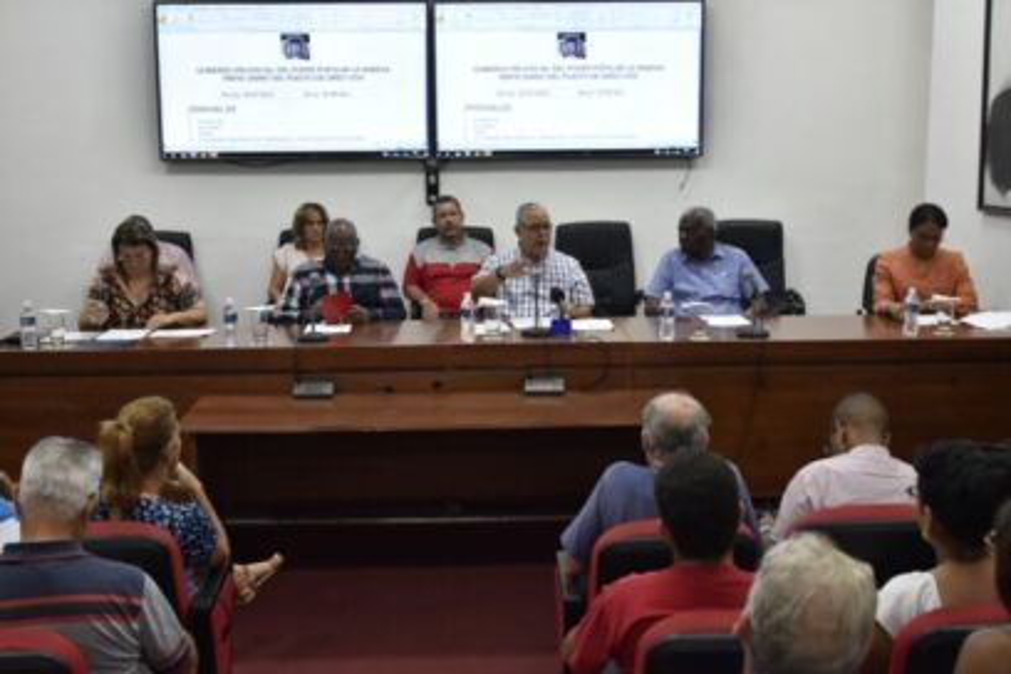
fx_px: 1179
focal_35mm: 42
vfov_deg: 31.9
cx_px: 506
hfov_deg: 46.4
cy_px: 337
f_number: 4
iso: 640
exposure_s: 1/80
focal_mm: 28
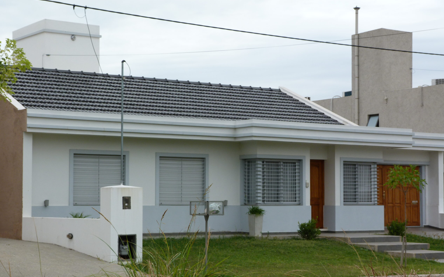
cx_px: 221
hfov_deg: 26.8
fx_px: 932
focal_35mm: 77
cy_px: 166
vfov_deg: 16.9
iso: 80
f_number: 4.5
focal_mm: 12.9
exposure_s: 1/250
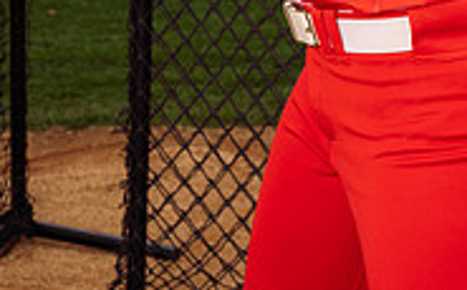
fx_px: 1893
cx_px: 300
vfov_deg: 8.4
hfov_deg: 14.0
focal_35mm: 149
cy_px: -275
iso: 125
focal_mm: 60
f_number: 9
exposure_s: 1/160
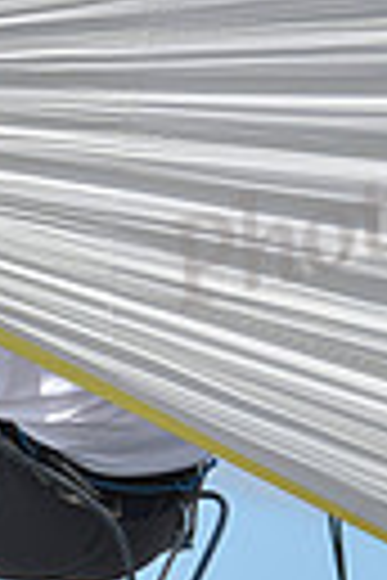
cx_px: -61
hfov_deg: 2.4
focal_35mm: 584
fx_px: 9416
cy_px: 490
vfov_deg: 3.5
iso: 250
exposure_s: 1/640
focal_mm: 130
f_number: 10
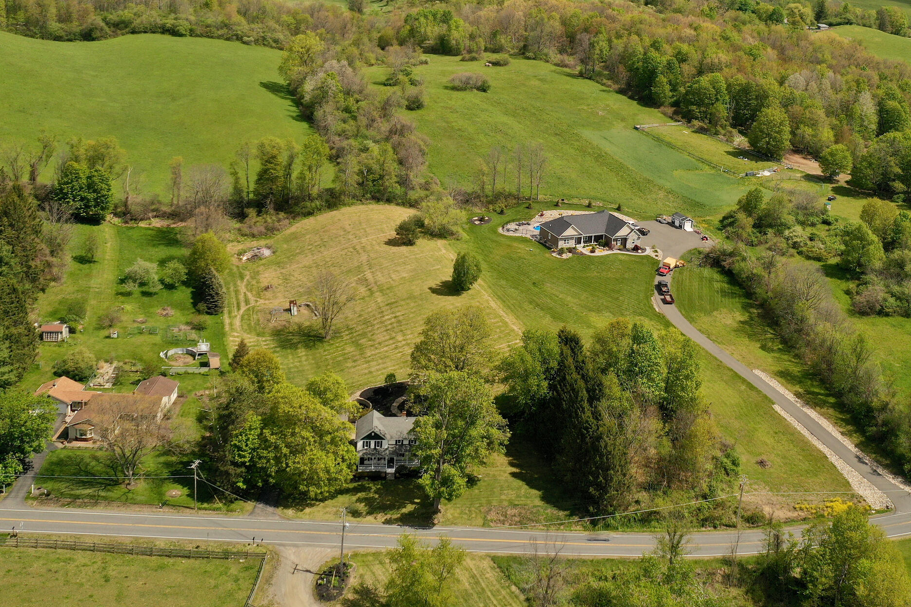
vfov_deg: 29.3
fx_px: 1138
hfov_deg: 43.3
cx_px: 571
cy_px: 133
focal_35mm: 45
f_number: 4
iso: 100
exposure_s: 1/100
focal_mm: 10.26
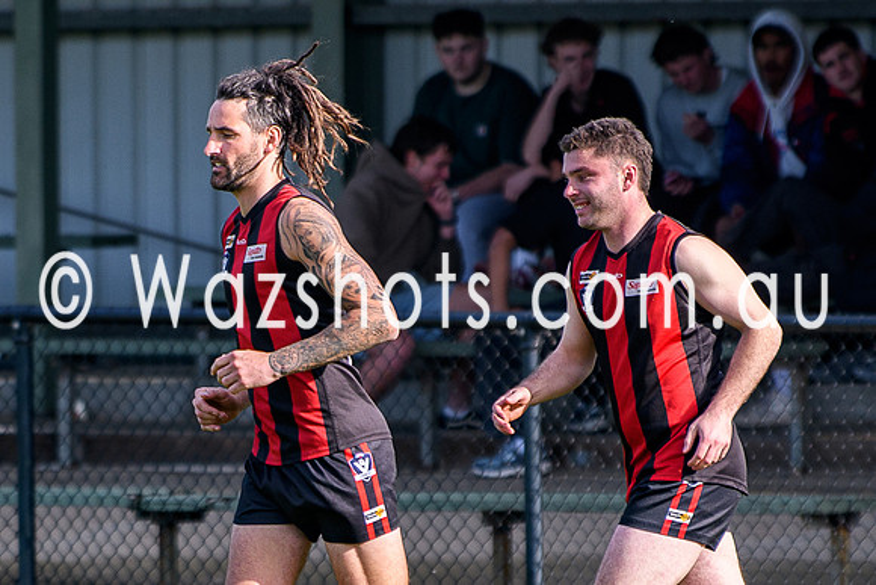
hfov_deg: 2.4
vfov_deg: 1.6
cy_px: 577
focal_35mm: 873
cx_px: 154
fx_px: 21239
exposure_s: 1/1250
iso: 110
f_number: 2.8
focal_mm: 200
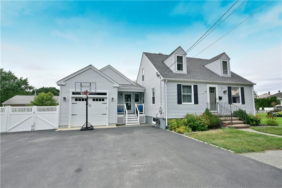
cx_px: 141
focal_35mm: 16
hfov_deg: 96.7
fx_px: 125
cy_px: 94
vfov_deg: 73.8
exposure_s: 1/400
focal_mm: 16
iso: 400
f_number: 8
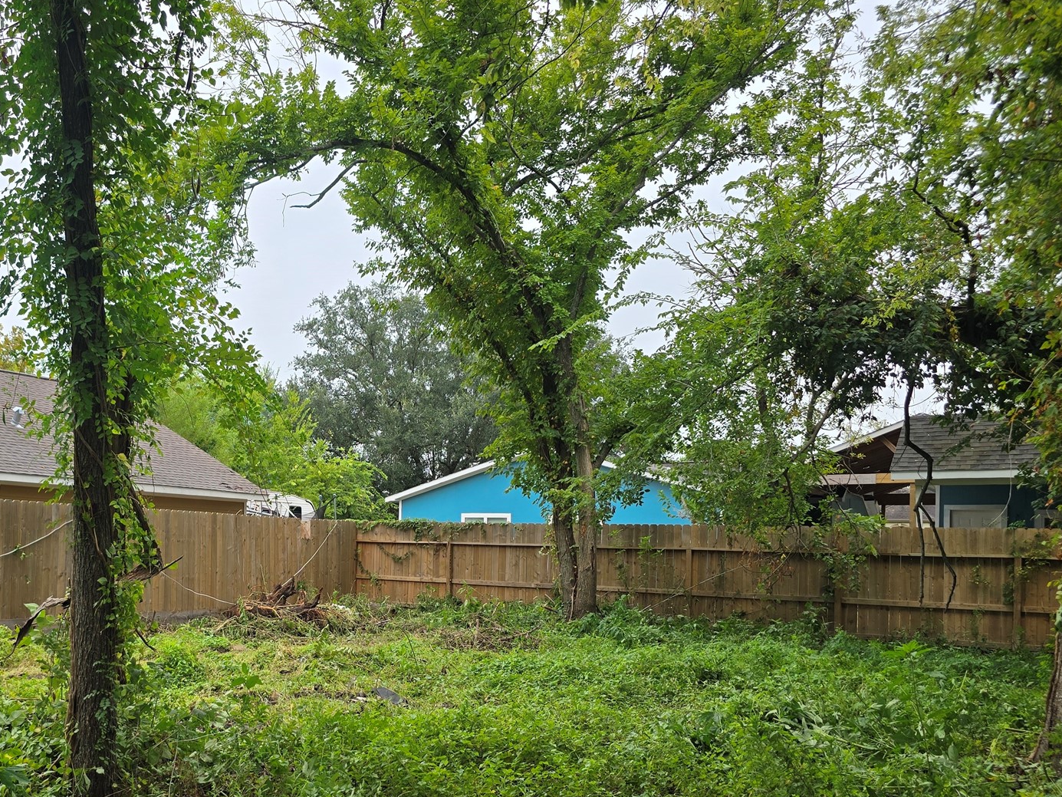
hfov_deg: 51.9
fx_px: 1043
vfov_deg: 41.4
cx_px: 282
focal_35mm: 34
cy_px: 518
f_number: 1.7
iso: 12
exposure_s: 1/293
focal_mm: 6.3
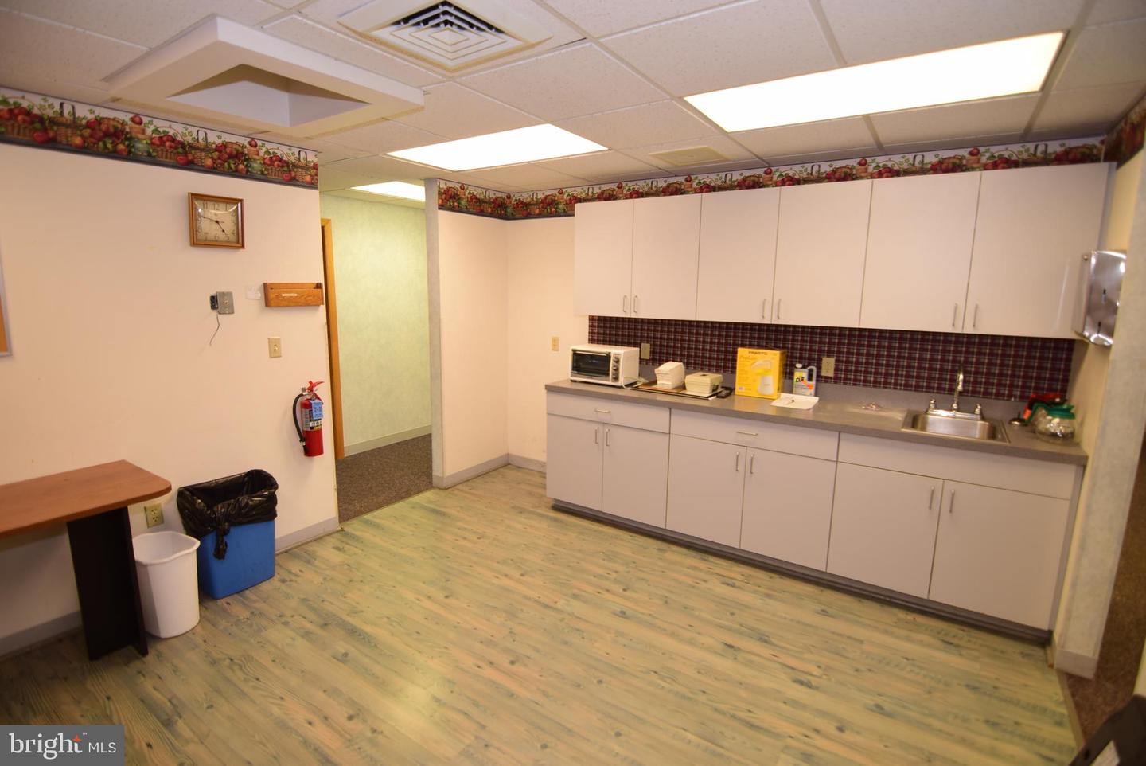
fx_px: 526
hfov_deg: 94.9
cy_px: 383
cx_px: 573
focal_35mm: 16
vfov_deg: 72.1
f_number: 5
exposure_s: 1/80
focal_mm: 11
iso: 250
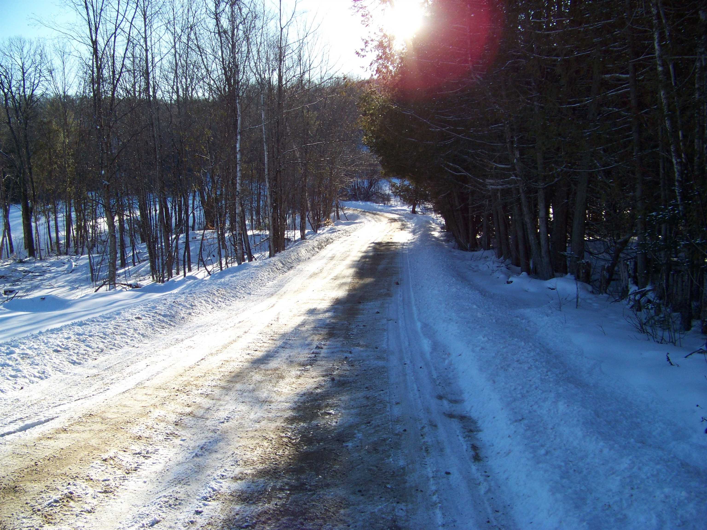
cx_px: 354
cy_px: 265
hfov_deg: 51.4
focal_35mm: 36
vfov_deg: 39.7
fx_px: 735
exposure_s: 1/640
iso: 71
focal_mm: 5.85
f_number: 2.8
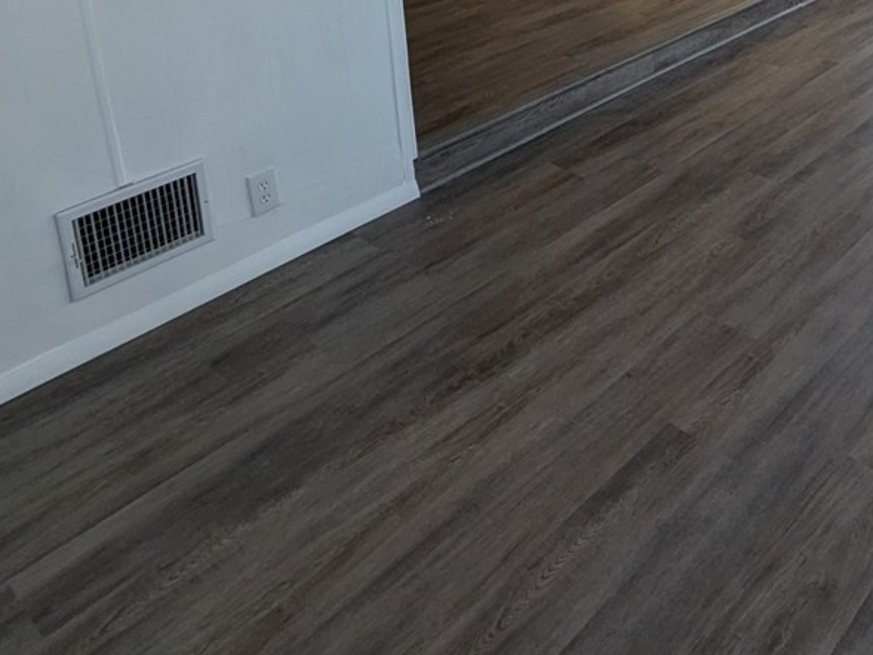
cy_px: -36
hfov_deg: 46.9
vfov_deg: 33.7
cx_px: 673
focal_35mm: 38
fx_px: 959
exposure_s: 1/507
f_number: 2.2
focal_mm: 1.85
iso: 42
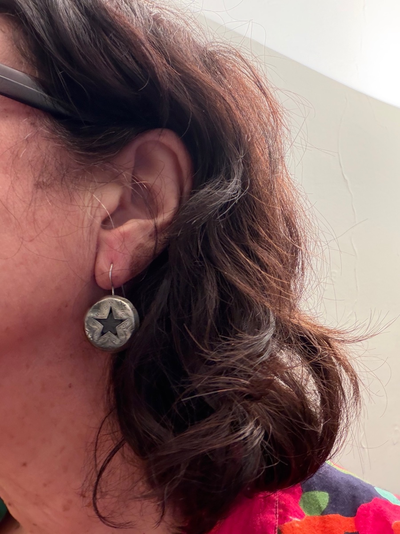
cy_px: 267
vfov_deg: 60.0
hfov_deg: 46.8
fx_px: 462
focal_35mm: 30
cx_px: 200
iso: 250
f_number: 1.9
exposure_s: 1/33
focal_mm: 2.71
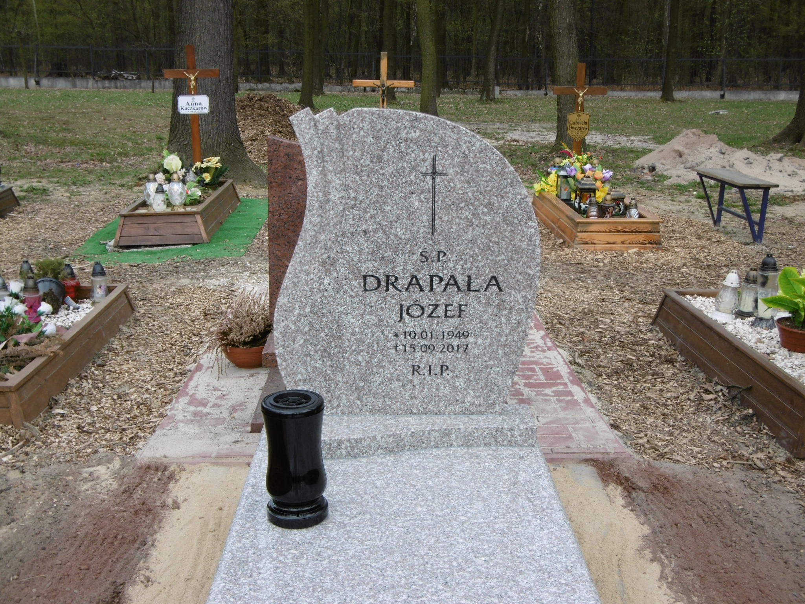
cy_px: 302
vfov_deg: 33.6
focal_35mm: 43
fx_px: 1000
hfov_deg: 43.9
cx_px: 402
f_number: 3.8
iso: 100
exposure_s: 1/125
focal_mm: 7.7
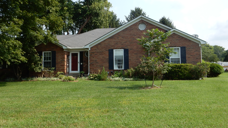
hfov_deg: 50.5
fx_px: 242
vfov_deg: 29.6
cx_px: 114
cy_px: 49
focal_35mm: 40
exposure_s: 1/800
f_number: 4
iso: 125
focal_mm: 6.4
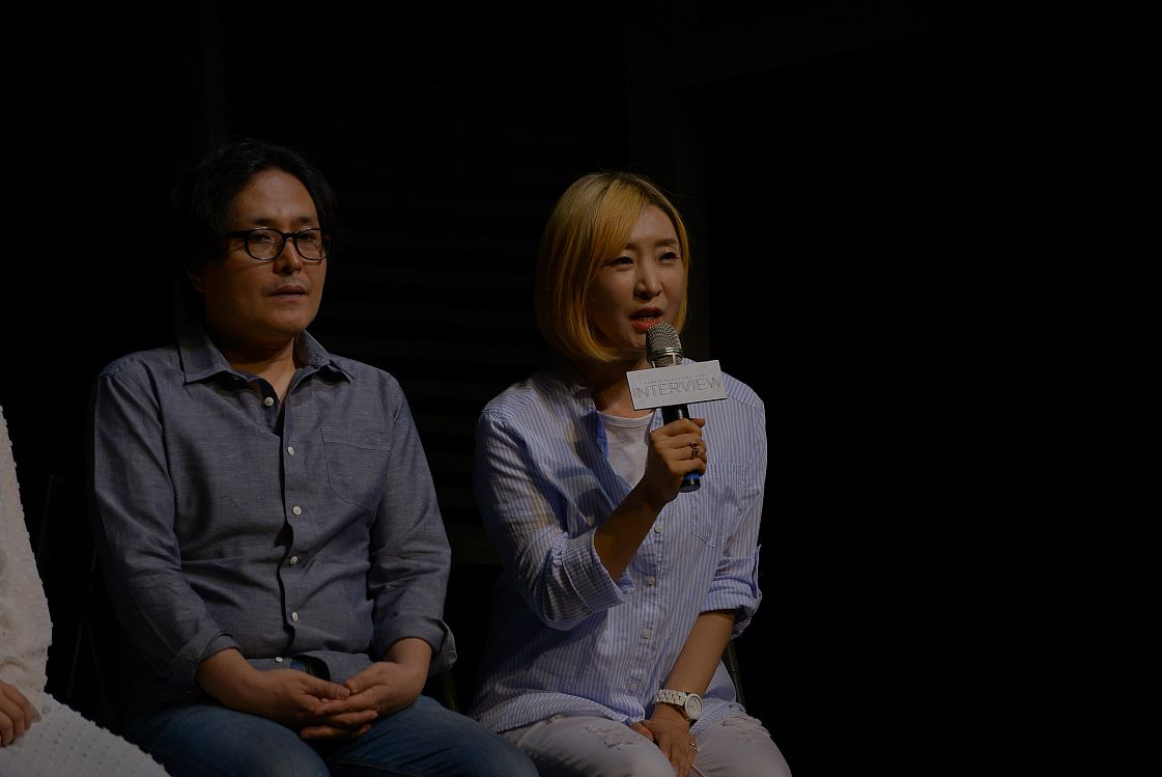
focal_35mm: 214
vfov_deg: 6.4
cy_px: 406
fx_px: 6912
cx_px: 580
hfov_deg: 9.6
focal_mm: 200
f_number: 4
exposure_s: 1/400
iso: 500
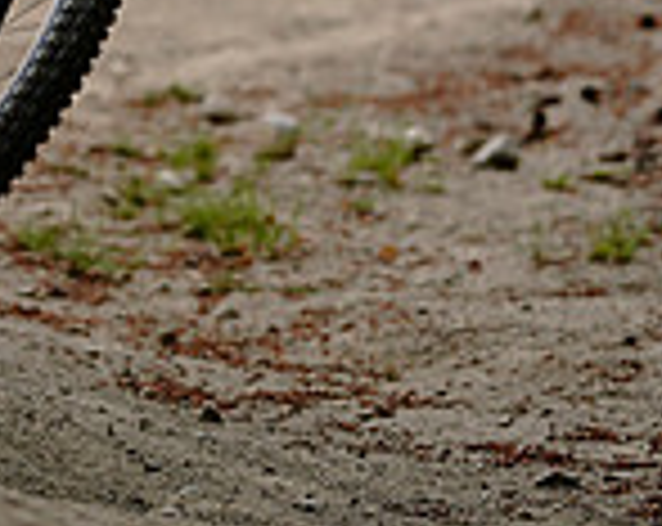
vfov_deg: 7.1
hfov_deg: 9.0
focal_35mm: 213
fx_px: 4165
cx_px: 45
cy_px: -391
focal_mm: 74
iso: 400
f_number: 2.8
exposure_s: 1/1600
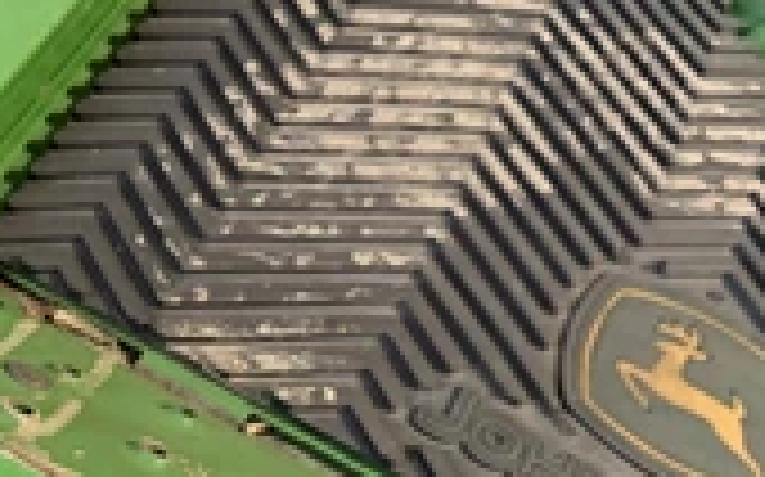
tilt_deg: -62.8
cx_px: 40
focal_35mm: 60
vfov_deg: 20.6
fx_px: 1250
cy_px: 522
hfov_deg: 32.0
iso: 400
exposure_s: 1/60
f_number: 1.78
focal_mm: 6.76
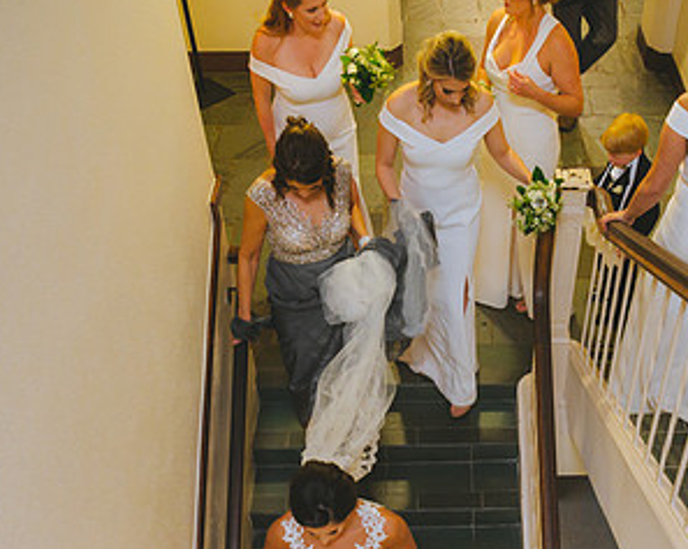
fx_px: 895
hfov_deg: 41.6
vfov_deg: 33.2
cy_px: 433
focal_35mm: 44
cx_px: 452
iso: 2500
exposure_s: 1/60
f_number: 3.5
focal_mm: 24
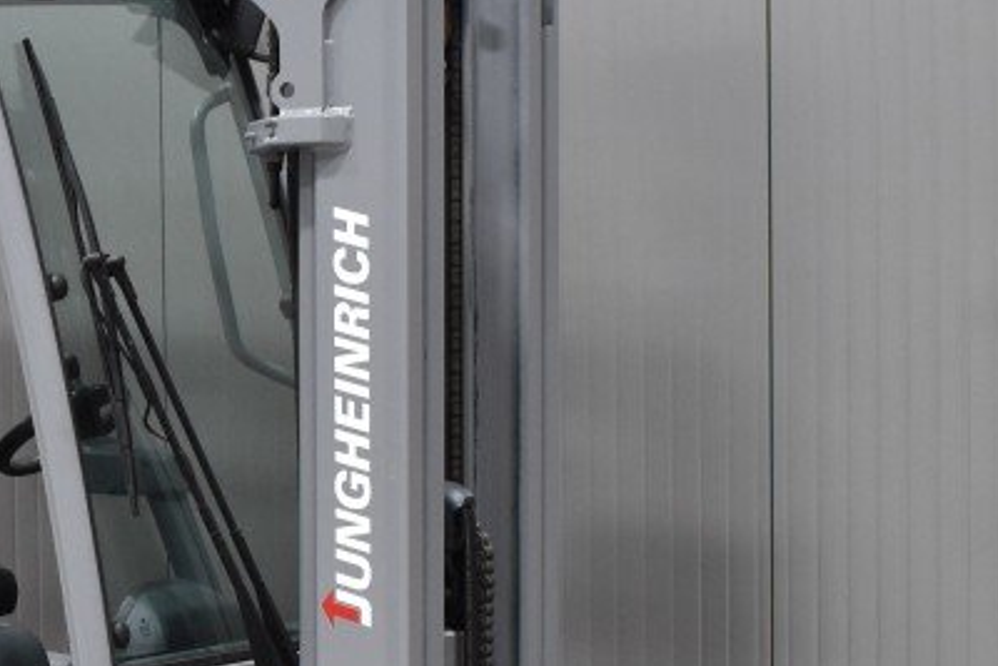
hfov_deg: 19.4
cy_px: 619
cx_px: 95
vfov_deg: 13.1
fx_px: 2870
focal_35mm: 104
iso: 1250
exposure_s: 1/30
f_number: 5.6
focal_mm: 23
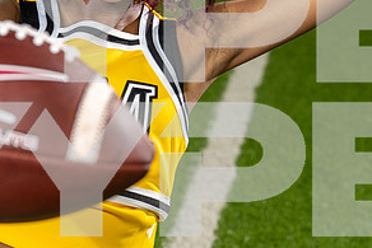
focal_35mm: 135
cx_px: 139
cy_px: 16
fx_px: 1396
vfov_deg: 10.1
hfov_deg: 15.2
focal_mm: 68
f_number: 4.5
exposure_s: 1/250
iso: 640
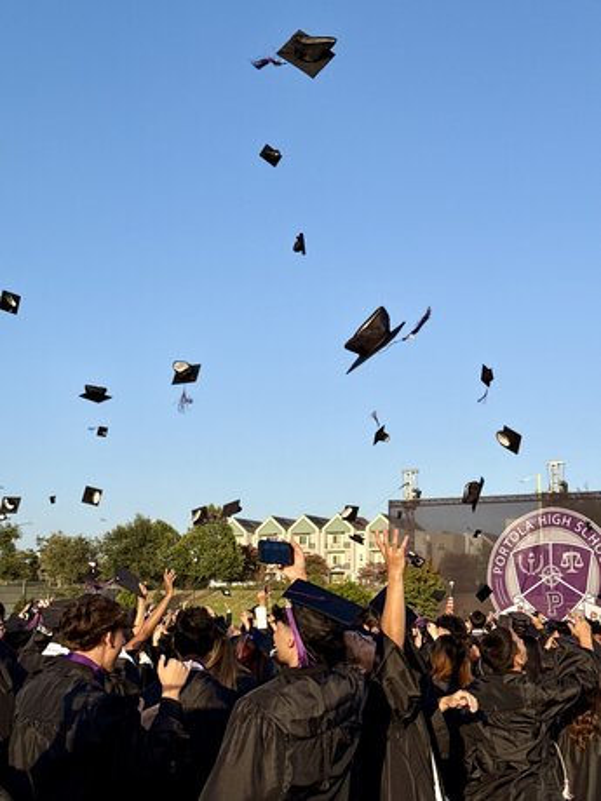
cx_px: 300
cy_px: 400
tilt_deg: +10.6
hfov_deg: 30.3
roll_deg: -3.8
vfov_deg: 39.7
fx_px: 1111
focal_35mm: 48
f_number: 1.78
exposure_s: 1/3226
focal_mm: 6.76
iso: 80
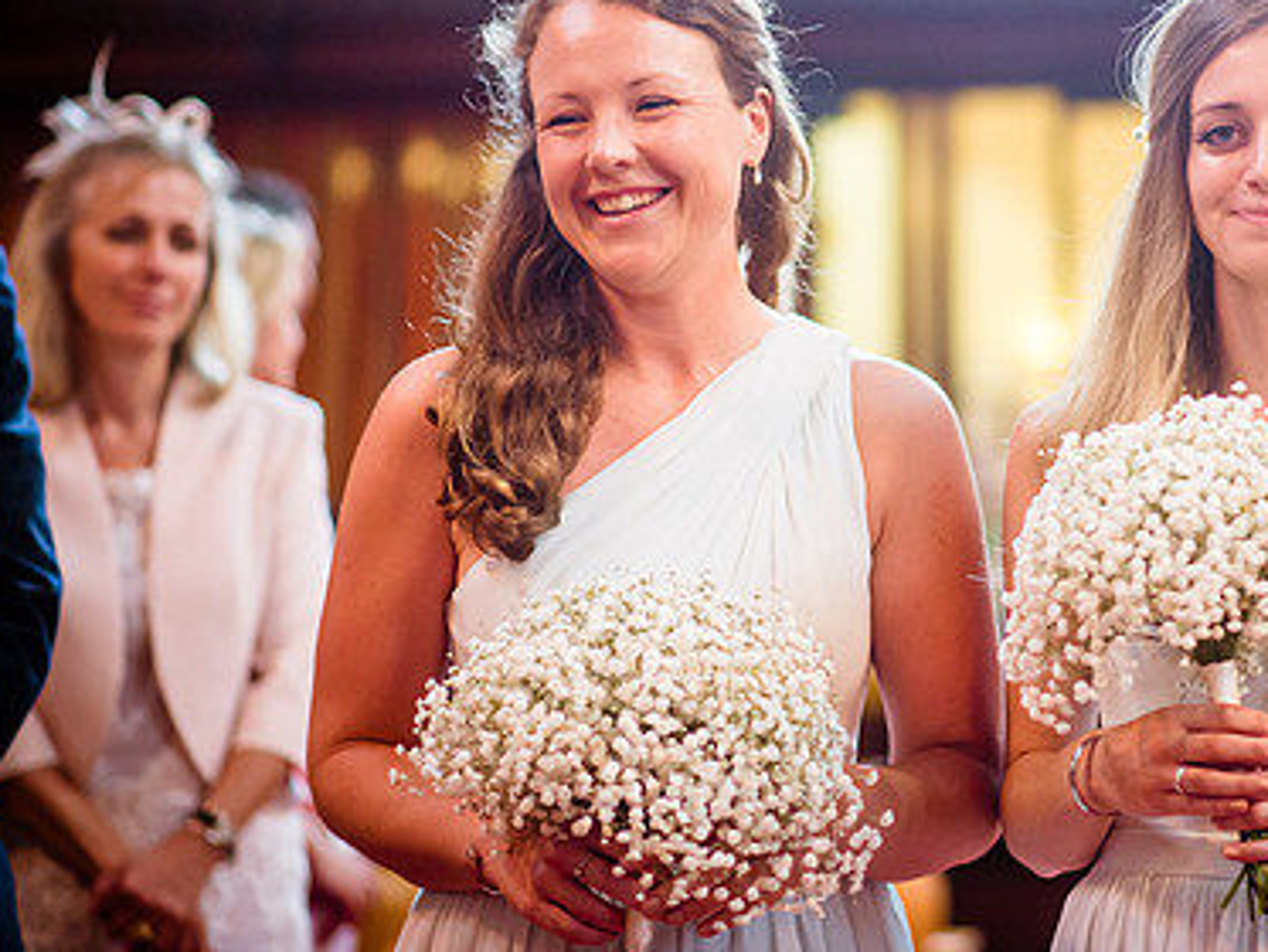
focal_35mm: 127
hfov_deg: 15.4
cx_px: 962
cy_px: 340
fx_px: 4654
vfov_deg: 11.7
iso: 3600
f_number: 2.2
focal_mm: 85
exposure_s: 1/500
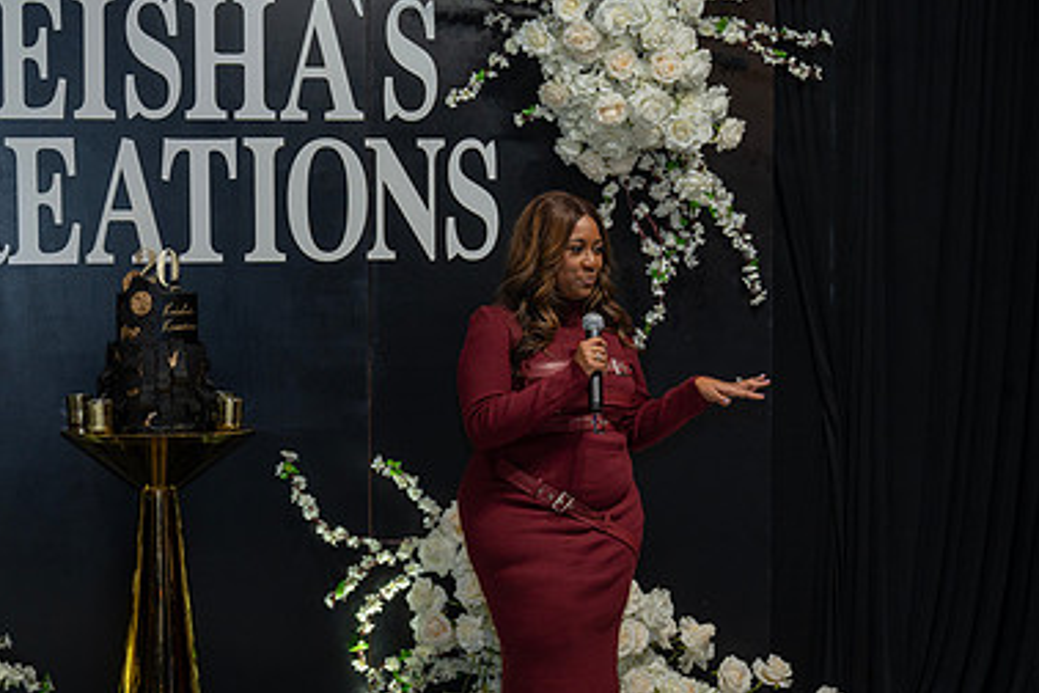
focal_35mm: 66
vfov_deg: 20.6
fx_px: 1905
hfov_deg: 30.0
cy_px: 419
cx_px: 264
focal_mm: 43
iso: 500
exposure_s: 1/125
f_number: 4
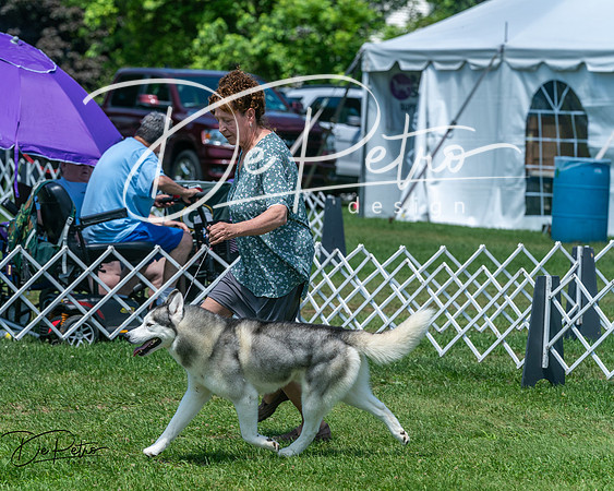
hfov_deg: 9.5
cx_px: 260
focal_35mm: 204
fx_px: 3698
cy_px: 217
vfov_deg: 7.6
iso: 125
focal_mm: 159
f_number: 5.6
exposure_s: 1/1000
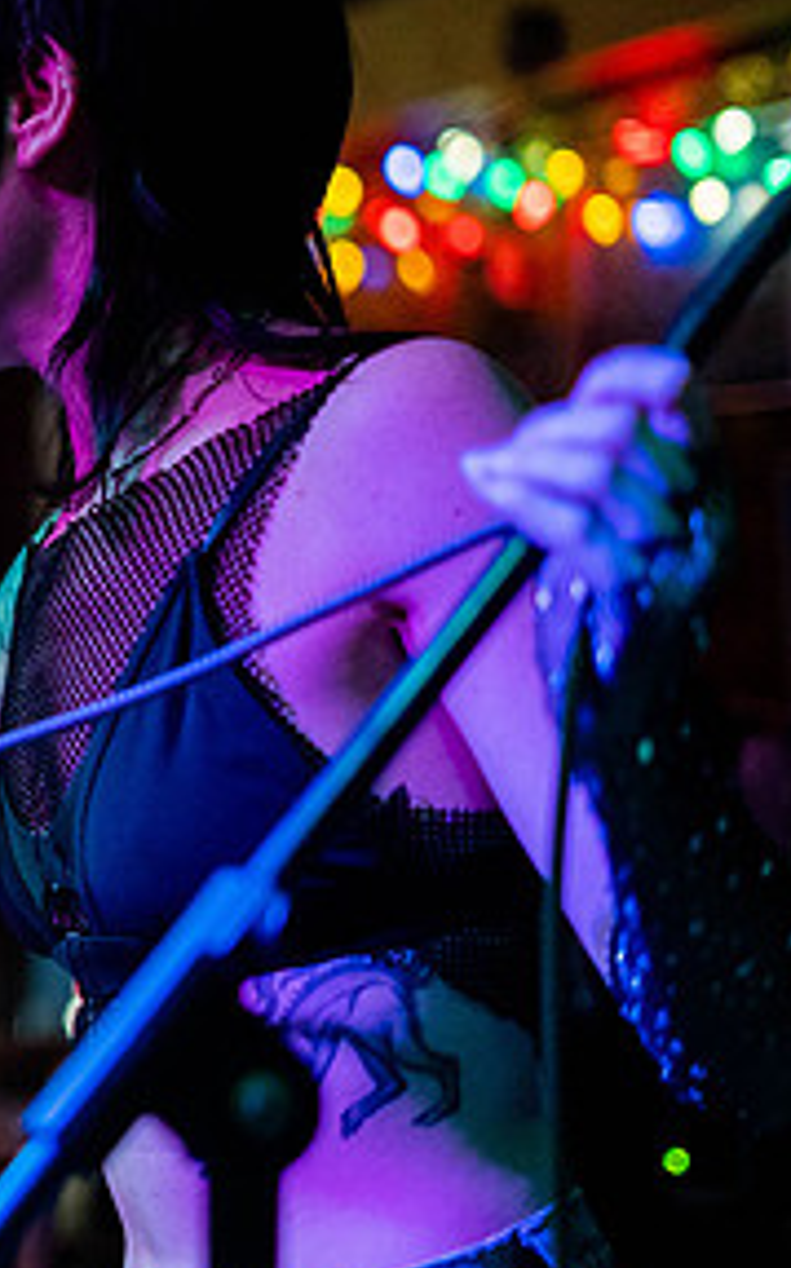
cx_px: -433
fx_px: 3558
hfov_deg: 12.0
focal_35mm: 103
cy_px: 528
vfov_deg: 20.2
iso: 1600
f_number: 1.8
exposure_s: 1/160
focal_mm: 50
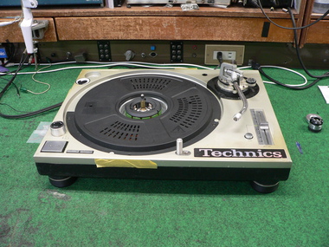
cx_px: 164
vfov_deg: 39.7
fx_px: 342
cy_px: 124
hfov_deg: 51.4
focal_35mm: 36
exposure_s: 1/15
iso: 200
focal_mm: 6
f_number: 2.8
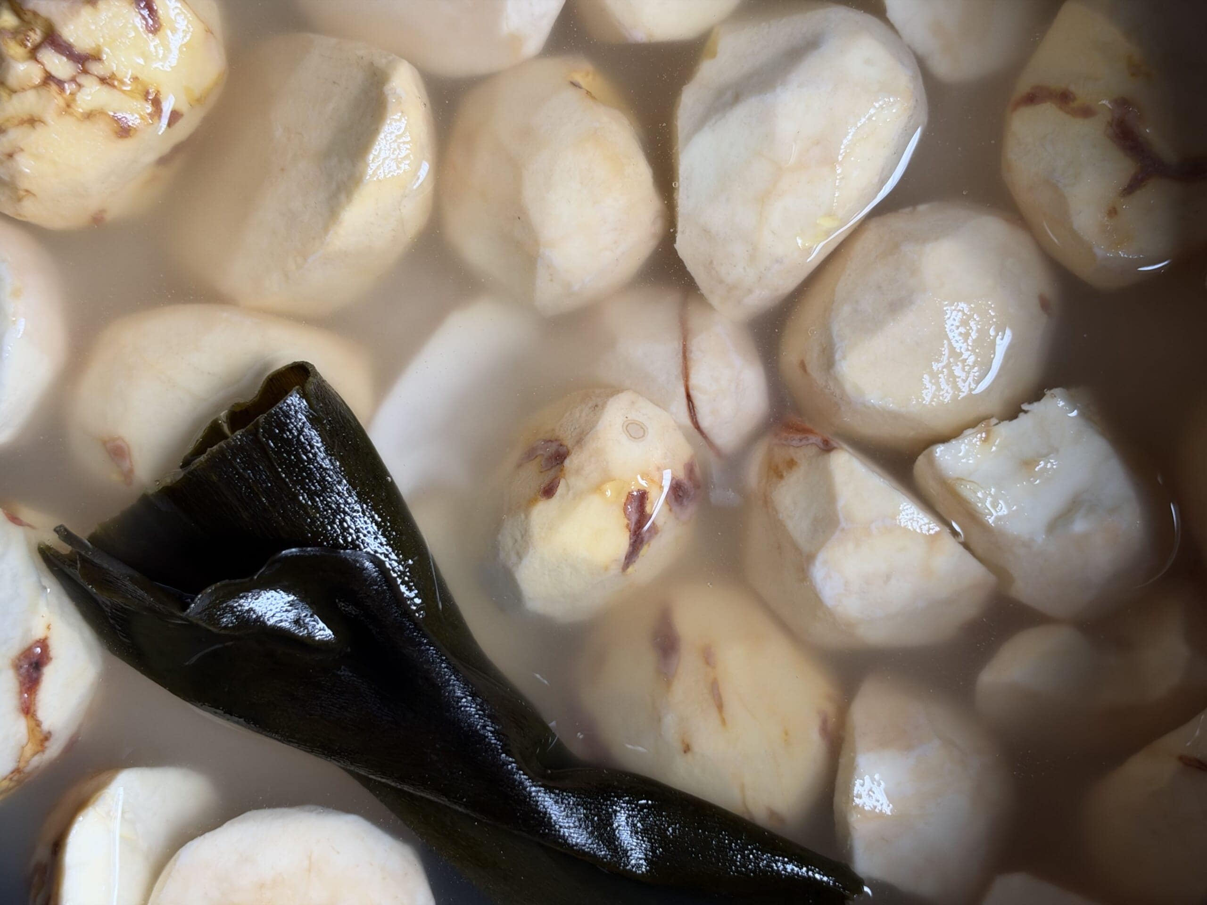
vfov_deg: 30.3
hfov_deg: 39.7
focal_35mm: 48
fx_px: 1674
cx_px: 604
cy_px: 452
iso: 125
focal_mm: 6.93
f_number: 1.8
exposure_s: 1/60
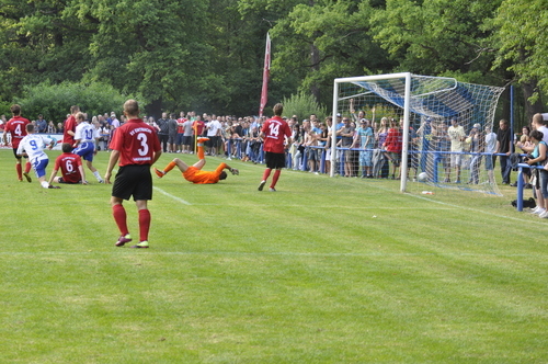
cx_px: 274
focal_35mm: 105
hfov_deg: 19.5
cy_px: 182
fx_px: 1596
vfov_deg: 13.0
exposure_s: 1/125
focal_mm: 70
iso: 200
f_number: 5.6
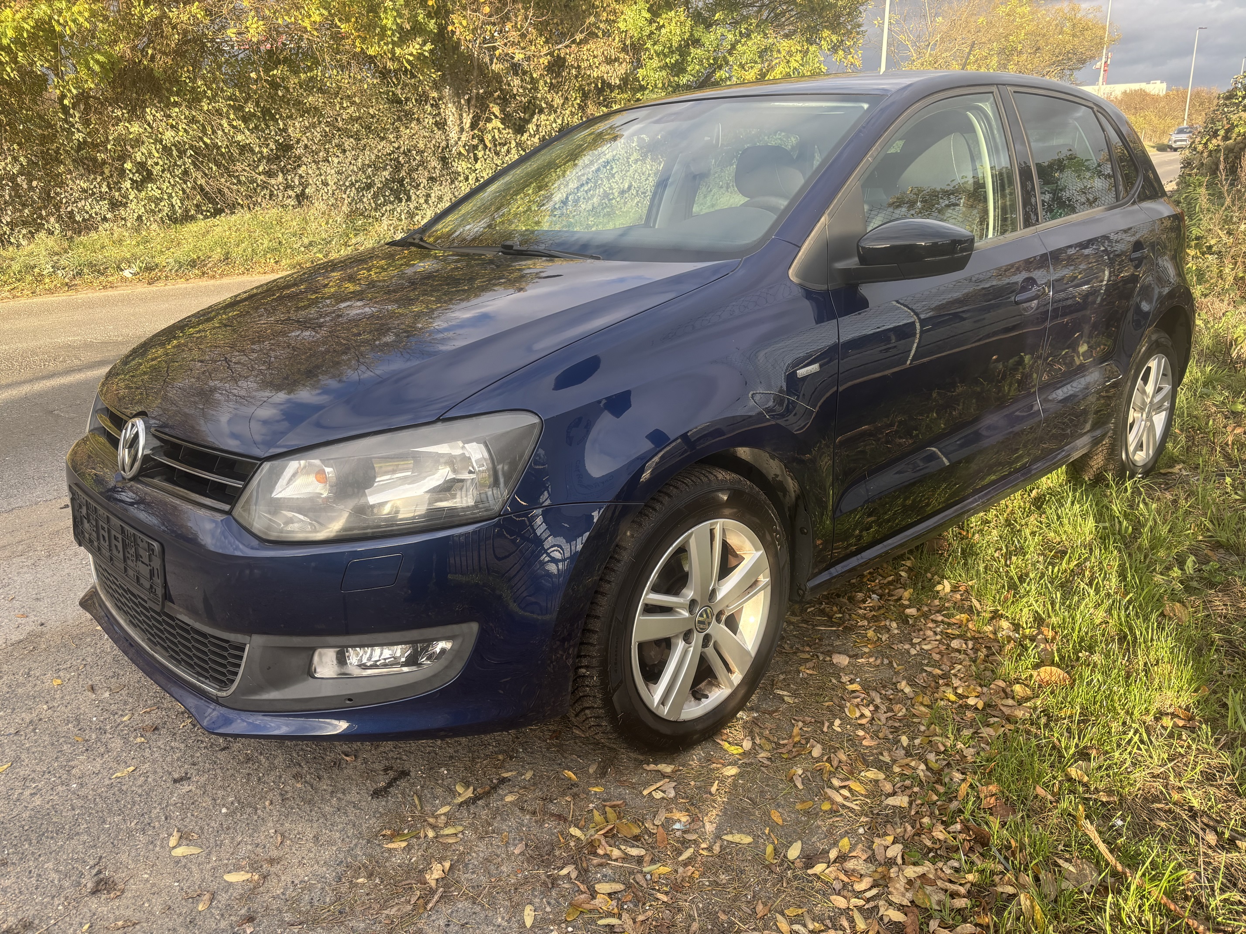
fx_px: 936
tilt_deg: -16.6
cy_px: 467
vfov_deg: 53.1
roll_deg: +2.6
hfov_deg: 67.3
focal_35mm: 26
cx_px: 623
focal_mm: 5.96
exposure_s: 1/364
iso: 50
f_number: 1.6
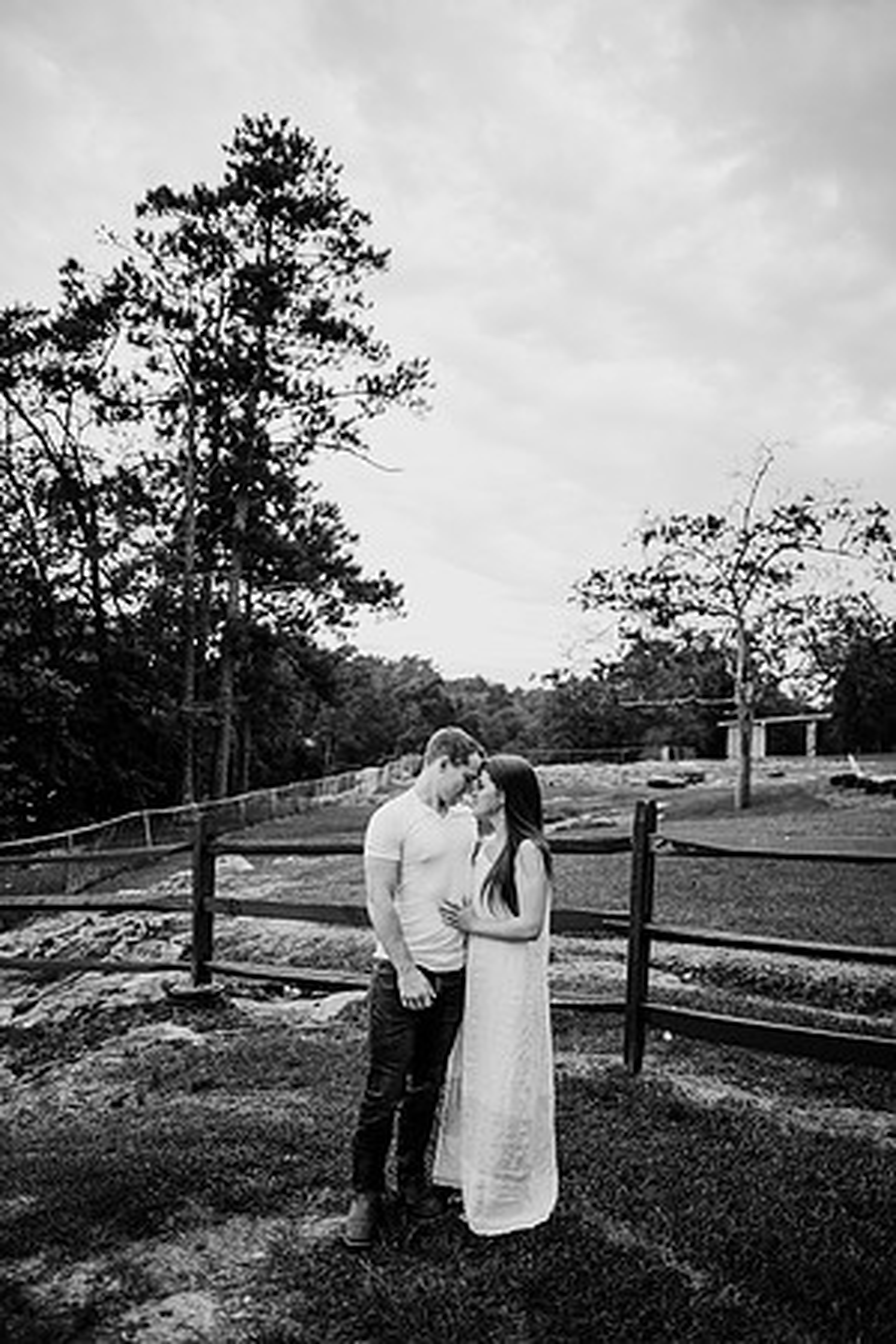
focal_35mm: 24
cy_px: 672
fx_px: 896
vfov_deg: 73.7
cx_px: 448
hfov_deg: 53.1
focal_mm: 24
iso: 320
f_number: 2
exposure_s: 1/500
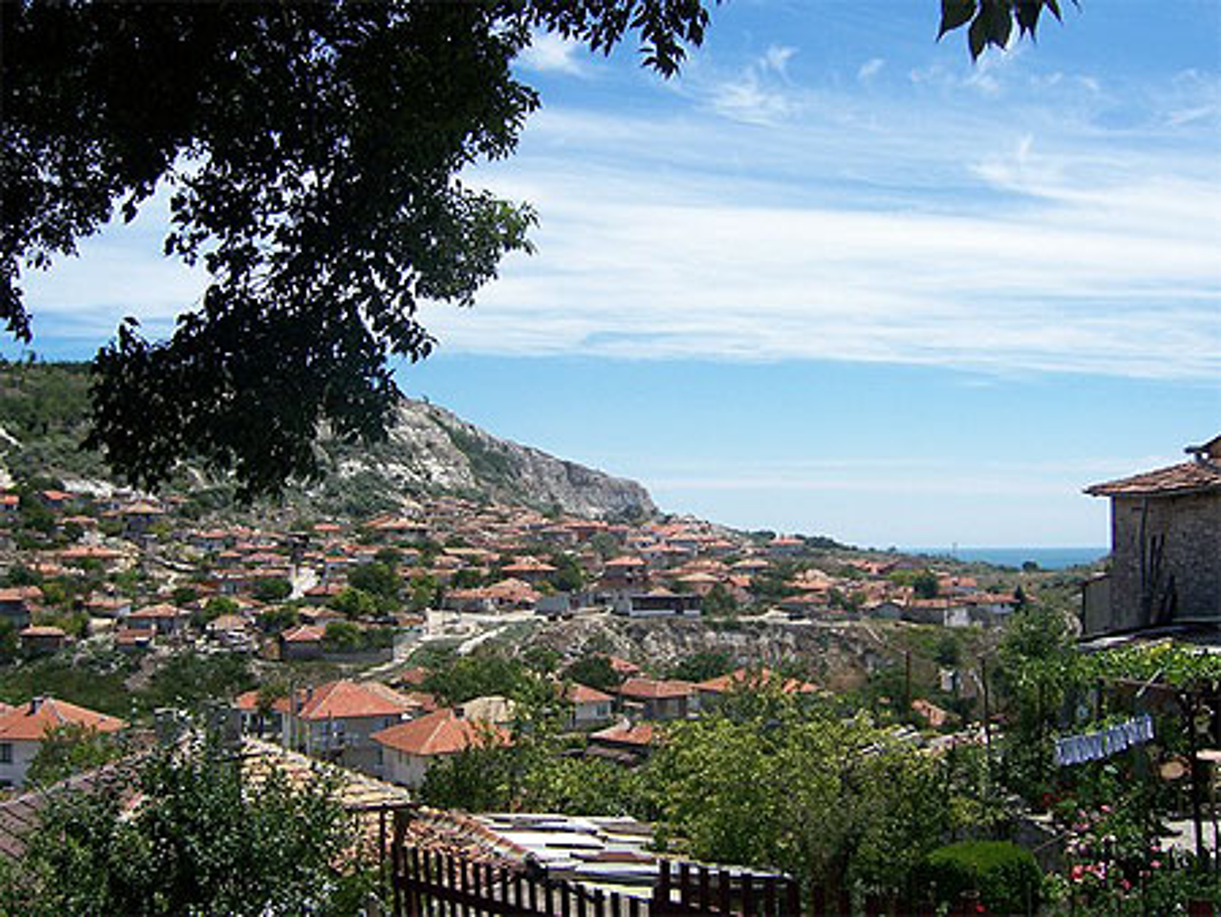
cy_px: 458
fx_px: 1270
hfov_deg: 51.3
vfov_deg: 39.7
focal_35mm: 36
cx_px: 610
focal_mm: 6
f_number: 4.5
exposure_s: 1/640
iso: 80
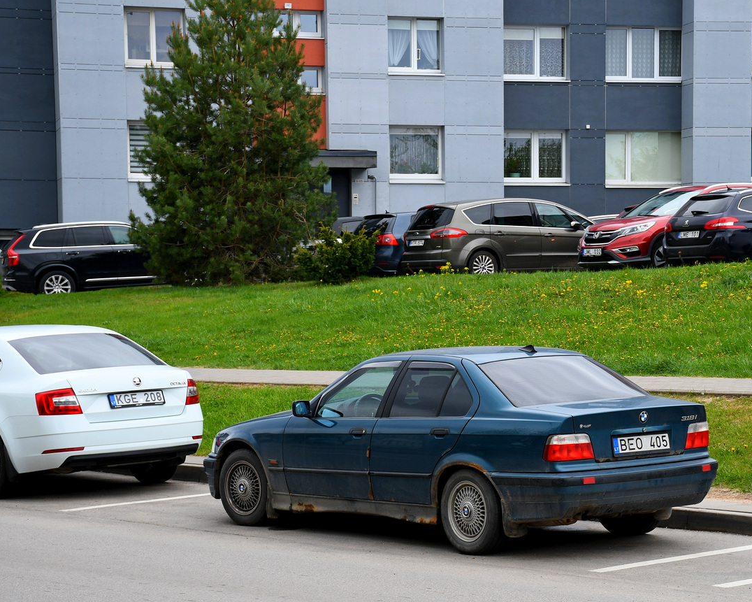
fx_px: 1892
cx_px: 442
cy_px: 301
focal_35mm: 85
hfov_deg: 22.5
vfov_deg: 18.1
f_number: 6.3
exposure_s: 1/200
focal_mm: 50
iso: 200
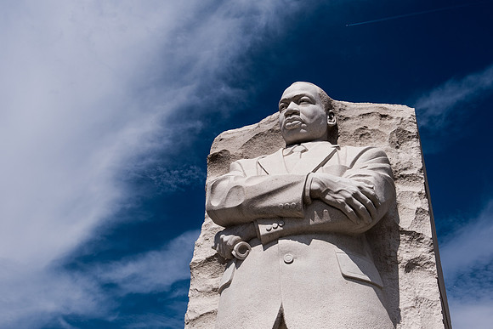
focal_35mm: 47
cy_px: 164
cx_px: 246
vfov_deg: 28.7
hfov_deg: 41.9
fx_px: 644
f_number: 5
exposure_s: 1/1800
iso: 160
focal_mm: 31
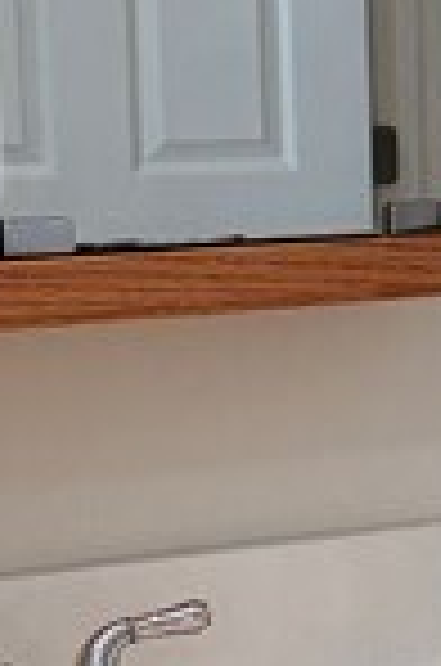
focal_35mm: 173
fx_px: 3194
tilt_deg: -7.1
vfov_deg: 11.9
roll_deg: -1.9
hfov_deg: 7.7
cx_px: 792
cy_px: 315
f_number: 1.78
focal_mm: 6.76
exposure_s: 1/120
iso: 125
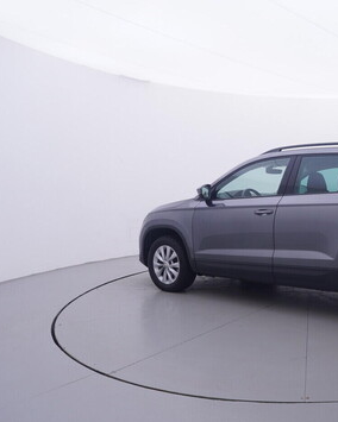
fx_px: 409
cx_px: 318
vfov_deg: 54.6
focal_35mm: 33
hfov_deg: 40.6
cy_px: 209
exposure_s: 1/80
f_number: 5
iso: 200
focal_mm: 15
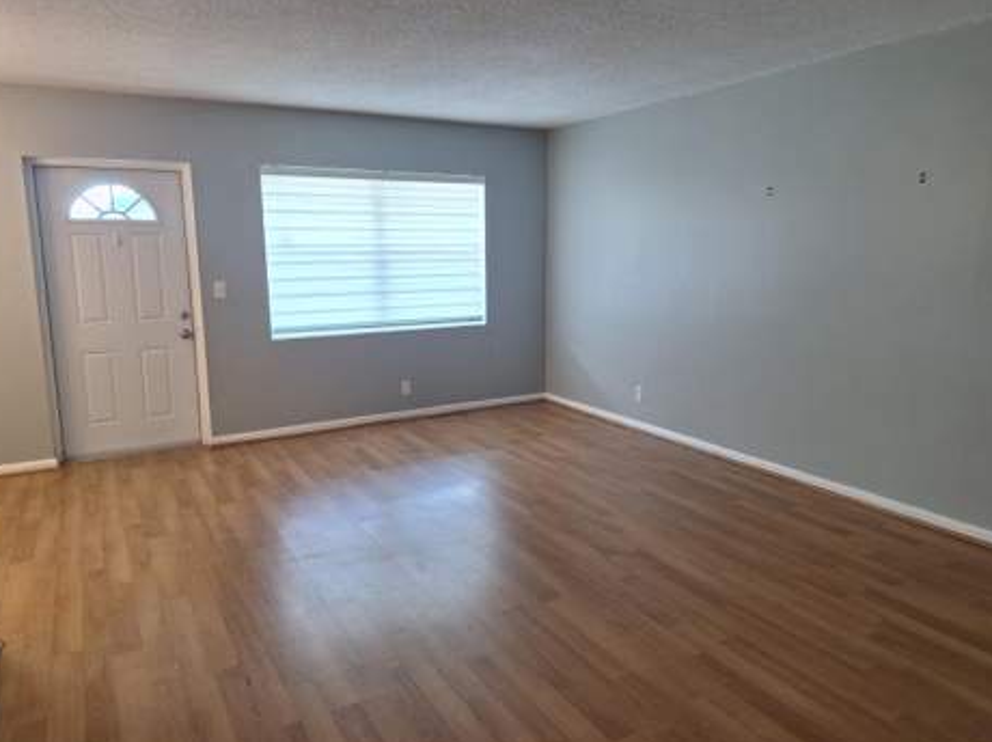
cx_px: 485
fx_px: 687
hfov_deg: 71.6
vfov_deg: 56.7
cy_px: 366
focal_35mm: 24
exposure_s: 1/60
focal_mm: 5.54
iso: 64
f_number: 1.8
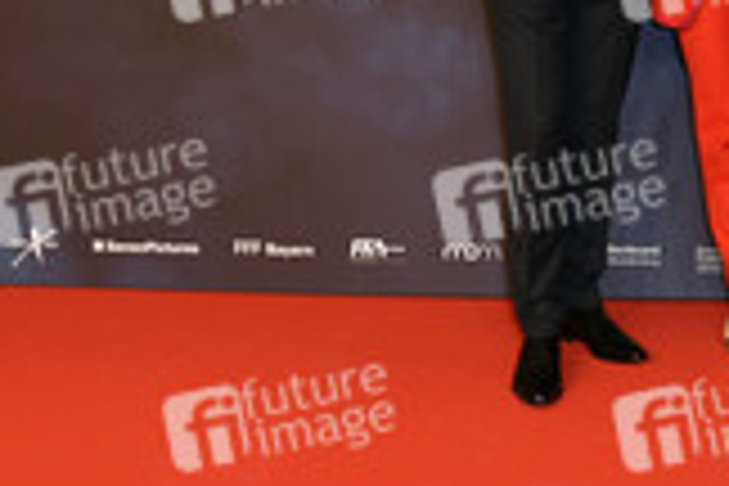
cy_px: -144
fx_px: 1863
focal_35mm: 92
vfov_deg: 14.3
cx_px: 610
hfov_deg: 21.8
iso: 500
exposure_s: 1/100
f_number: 6.3
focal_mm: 22
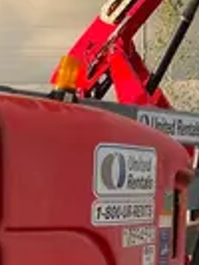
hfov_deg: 10.1
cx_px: -94
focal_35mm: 143
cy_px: 372
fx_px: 1094
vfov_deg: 13.2
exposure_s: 1/1266
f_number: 1.6
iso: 50
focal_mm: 5.1
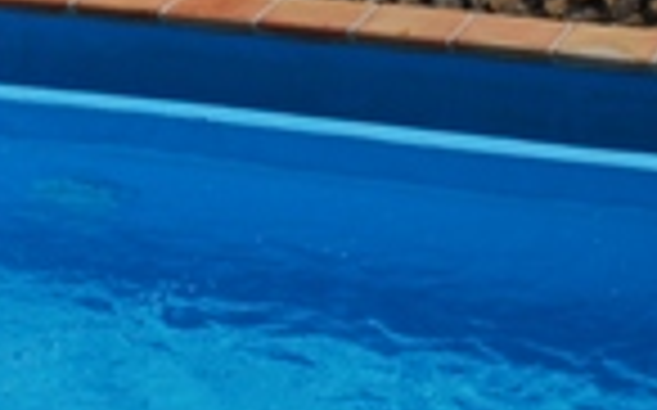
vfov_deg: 10.4
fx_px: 2165
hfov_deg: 17.3
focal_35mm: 121
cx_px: 302
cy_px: -198
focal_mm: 18
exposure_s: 1/320
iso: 100
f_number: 9
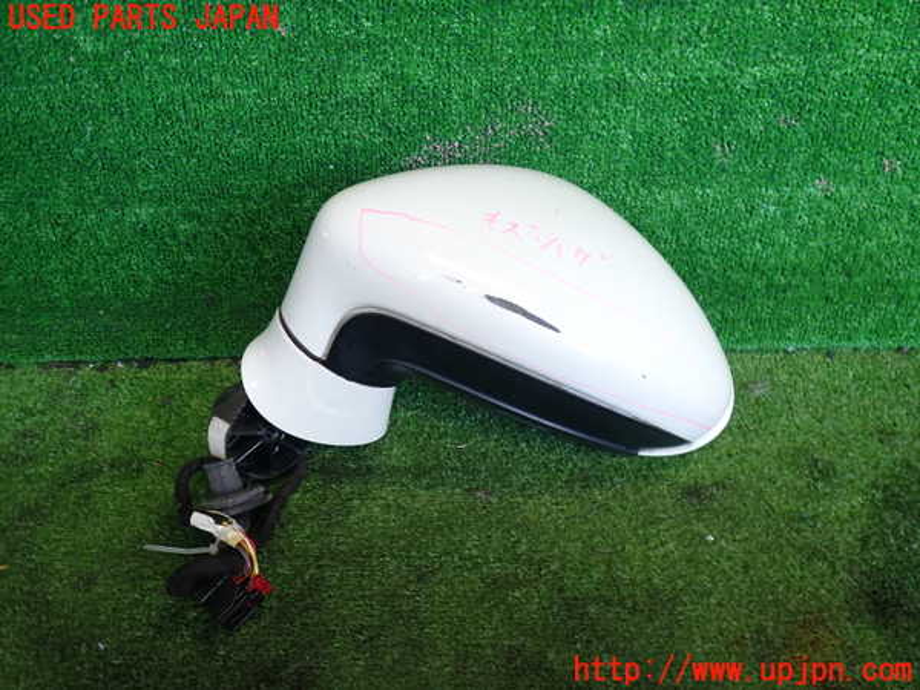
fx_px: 797
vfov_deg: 46.8
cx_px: 460
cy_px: 345
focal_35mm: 30
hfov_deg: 60.0
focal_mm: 5.4
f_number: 2.3
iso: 200
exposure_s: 1/80
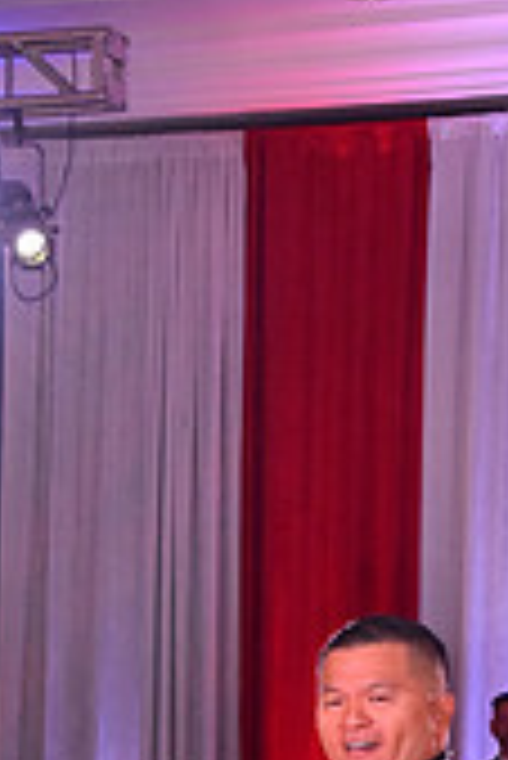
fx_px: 4203
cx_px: -187
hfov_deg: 6.8
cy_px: 1012
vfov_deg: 10.1
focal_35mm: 199
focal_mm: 58
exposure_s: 1/320
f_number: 6.3
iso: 2500
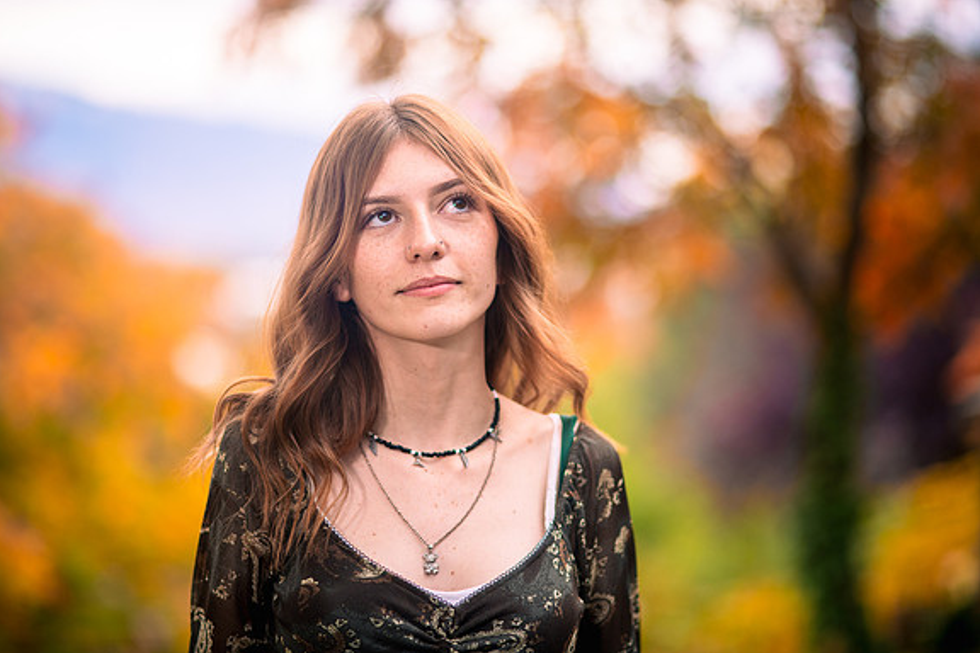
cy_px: 314
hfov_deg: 18.6
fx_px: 2994
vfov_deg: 12.5
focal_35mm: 110
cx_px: 469
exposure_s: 1/500
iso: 200
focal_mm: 105
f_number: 2
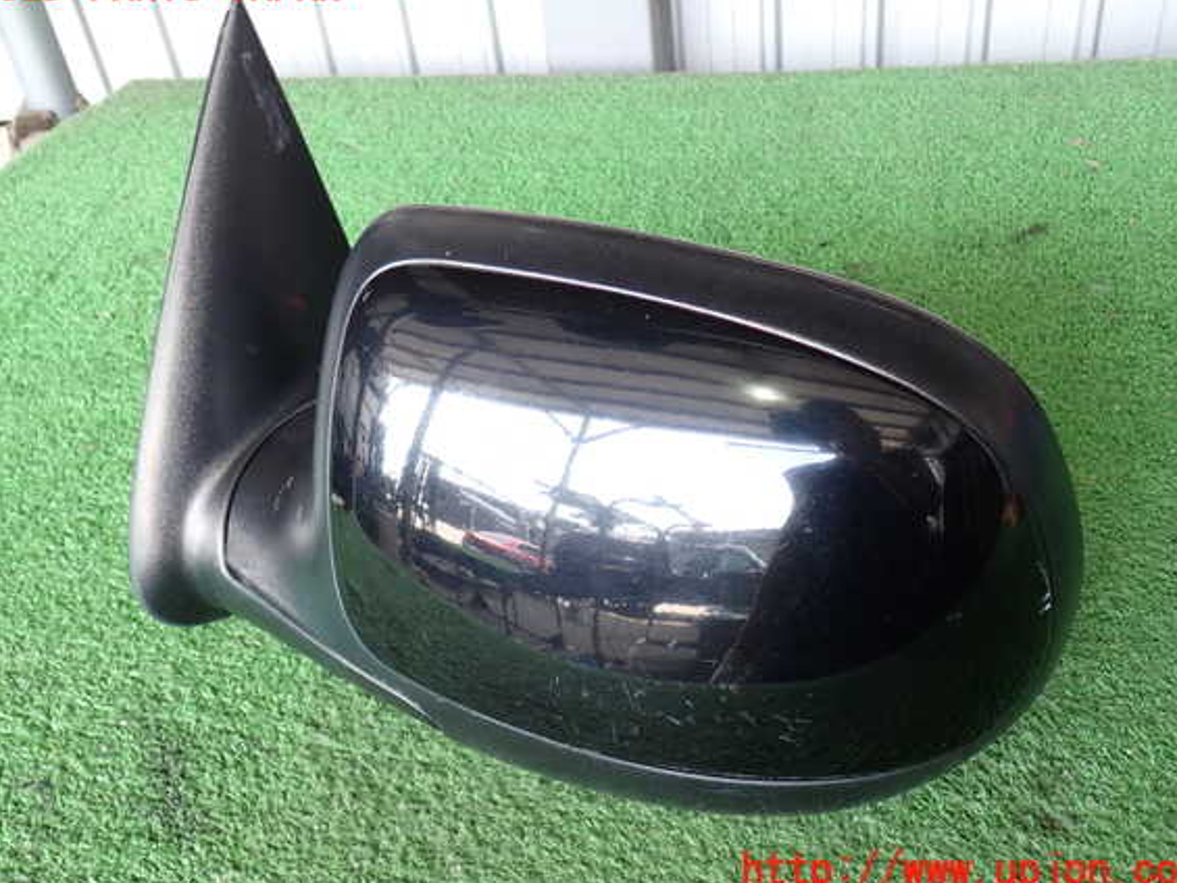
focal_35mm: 34
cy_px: 429
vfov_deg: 41.8
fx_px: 1156
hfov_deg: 53.9
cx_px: 587
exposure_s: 1/60
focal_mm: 5.79
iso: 160
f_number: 2.4
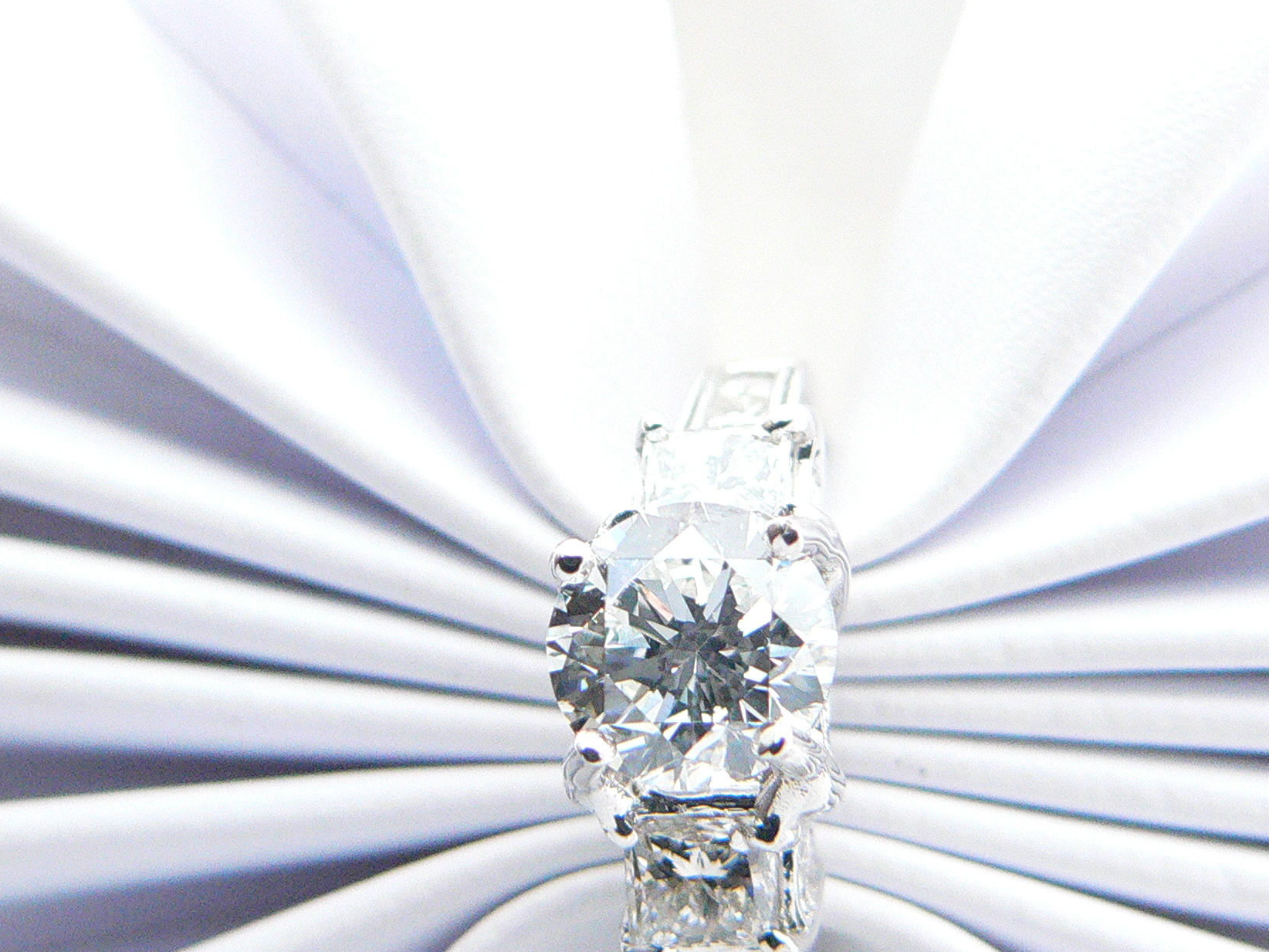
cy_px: 510
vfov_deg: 10.8
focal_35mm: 137
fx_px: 5022
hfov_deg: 14.4
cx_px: 553
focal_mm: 14.6
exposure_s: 1/30
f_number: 4
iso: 400
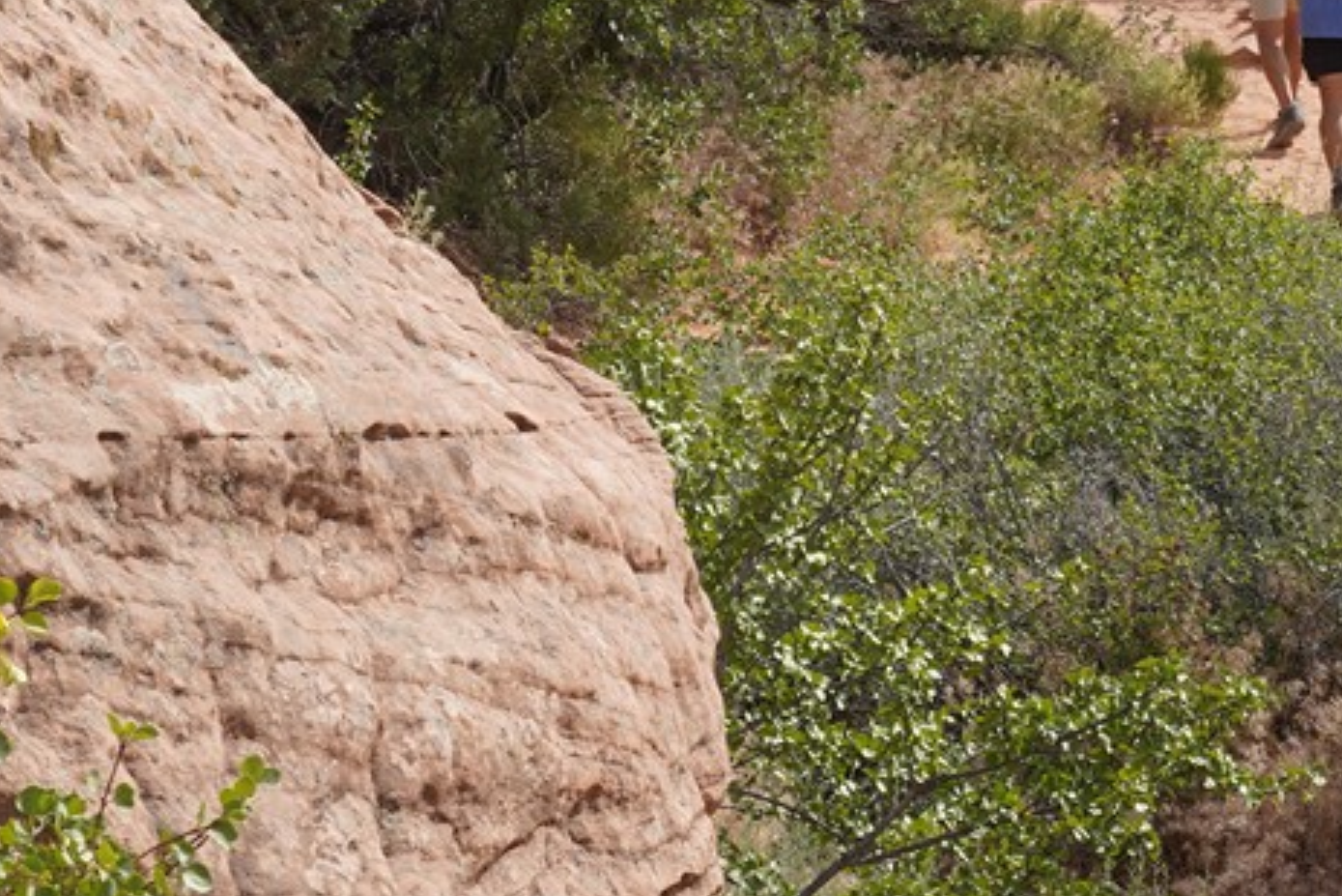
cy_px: 12
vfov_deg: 8.3
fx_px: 6115
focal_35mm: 164
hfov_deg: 12.2
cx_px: 1614
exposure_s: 1/100
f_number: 13
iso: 100
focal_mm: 38
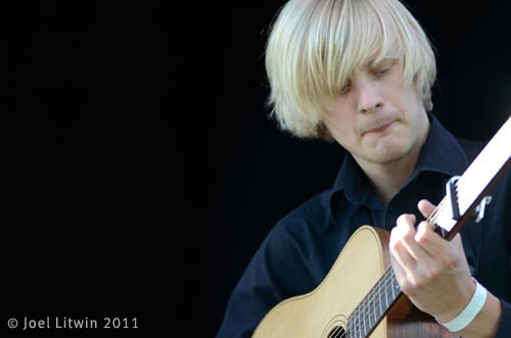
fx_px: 2656
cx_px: 256
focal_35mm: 188
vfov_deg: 7.3
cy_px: 169
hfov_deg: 11.0
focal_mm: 125
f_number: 2.8
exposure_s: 1/1250
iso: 800
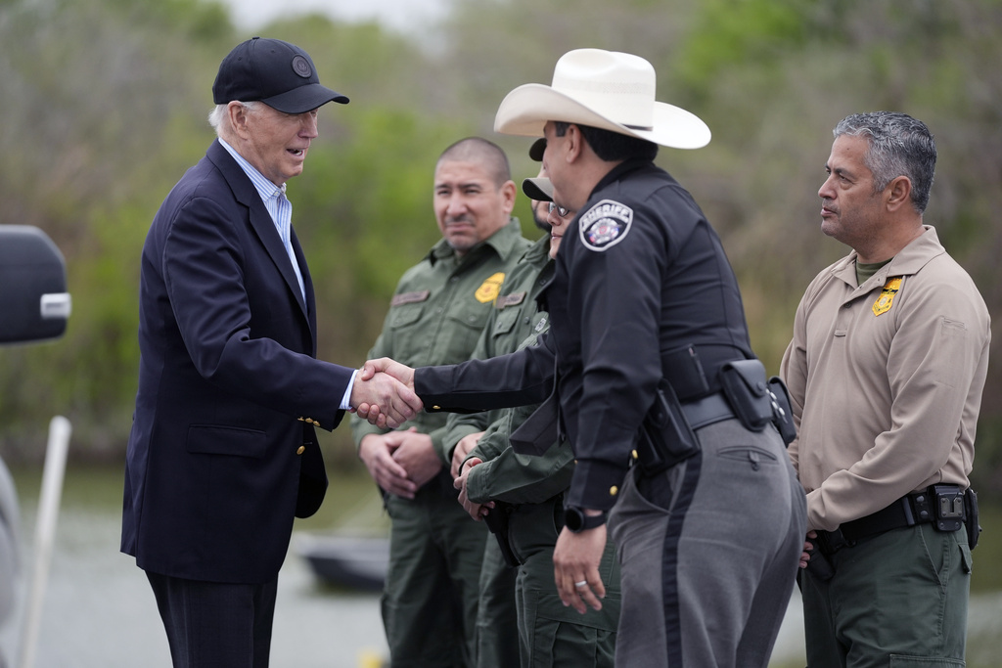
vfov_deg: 8.2
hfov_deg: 12.2
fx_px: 4676
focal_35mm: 168
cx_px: 501
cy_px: 334
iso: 400
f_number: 2.8
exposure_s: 1/2500
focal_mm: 168
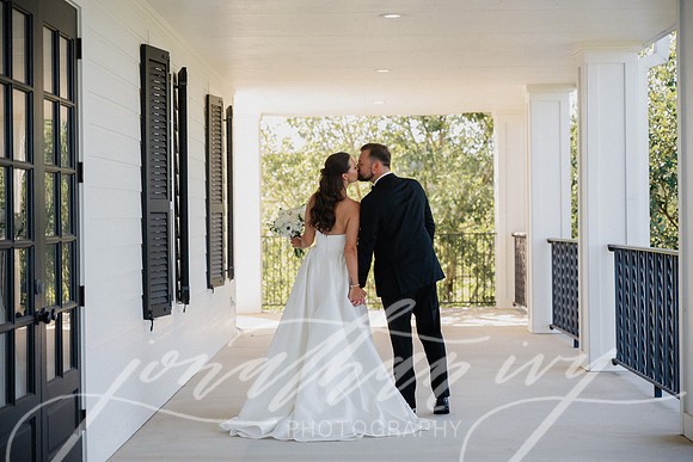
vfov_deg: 19.5
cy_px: 231
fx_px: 1348
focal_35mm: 70
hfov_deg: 28.8
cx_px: 346
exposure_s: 1/2000
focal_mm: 70
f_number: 2.8
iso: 1600
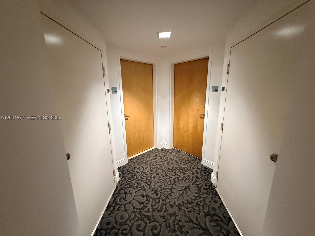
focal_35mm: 14
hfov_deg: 102.1
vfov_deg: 85.7
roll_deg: +1.3
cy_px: 118
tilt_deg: -11.5
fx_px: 127
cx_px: 158
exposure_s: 1/60
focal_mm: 2.22
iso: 800
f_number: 2.2
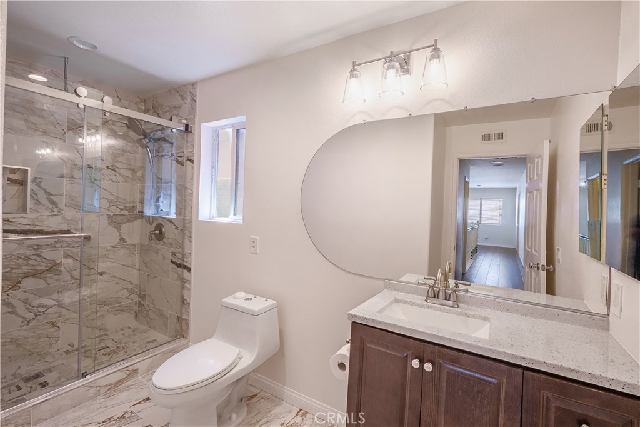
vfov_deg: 73.8
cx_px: 320
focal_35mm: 16
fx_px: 284
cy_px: 214
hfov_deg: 96.7
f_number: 22
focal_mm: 16
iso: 50
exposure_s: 1/5
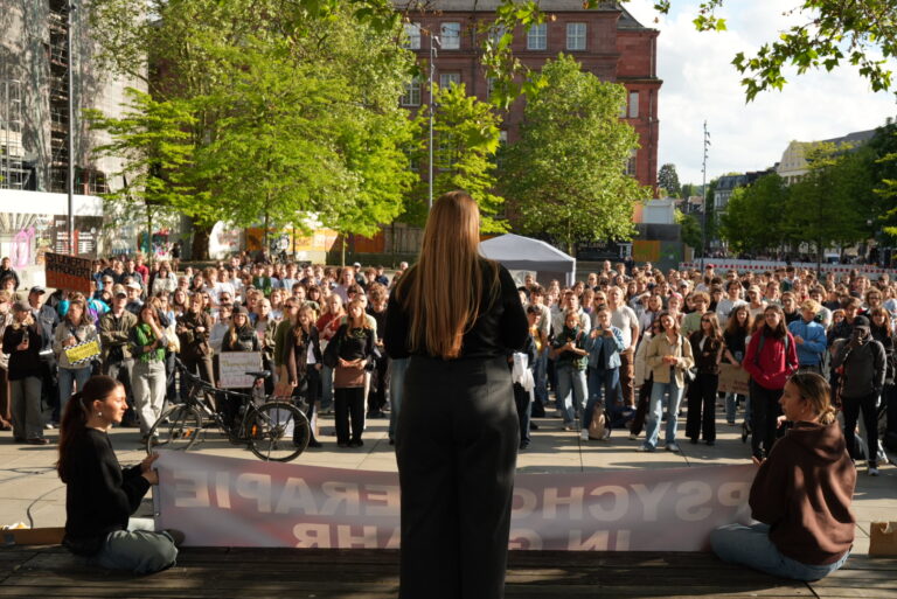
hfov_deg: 44.5
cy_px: 300
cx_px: 448
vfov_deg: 30.6
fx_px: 1096
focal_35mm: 44
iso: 200
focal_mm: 29.3
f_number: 7.1
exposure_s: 1/320
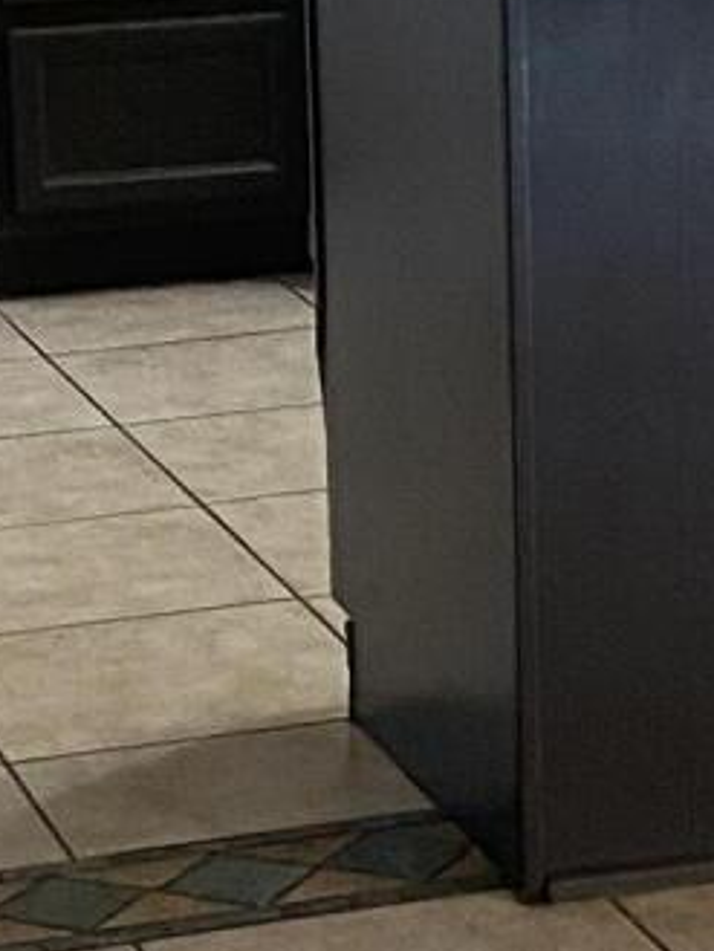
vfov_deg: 12.4
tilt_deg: -9.7
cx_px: 529
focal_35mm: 158
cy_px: 162
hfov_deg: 9.4
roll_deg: +1.8
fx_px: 4342
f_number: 1.8
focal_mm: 4.25
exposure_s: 1/40
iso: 400
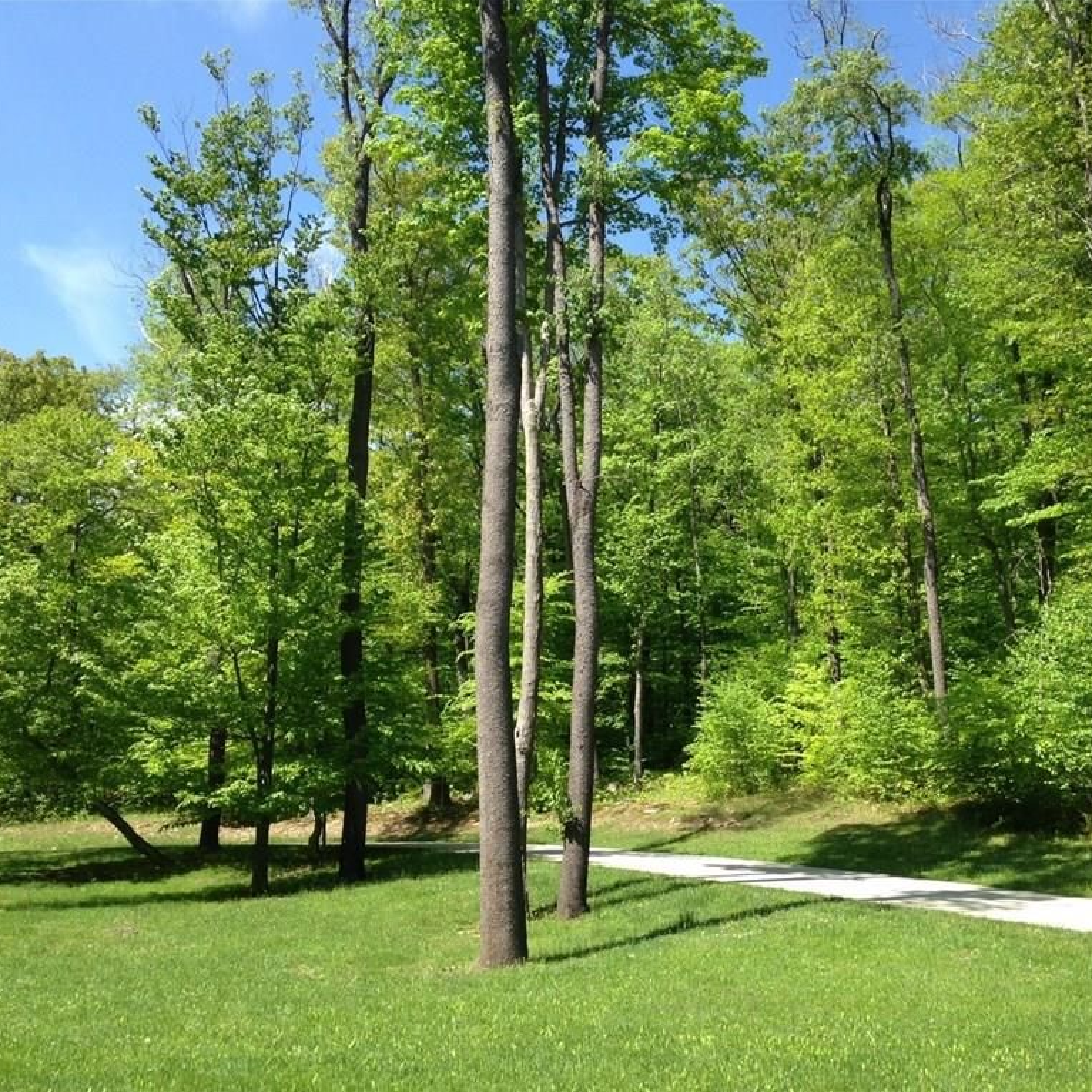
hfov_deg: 42.7
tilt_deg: +14.7
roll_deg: -1.0
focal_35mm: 39
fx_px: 1392
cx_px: 629
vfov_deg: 42.8
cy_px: 546
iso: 50
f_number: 2.4
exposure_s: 1/616
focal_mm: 4.12
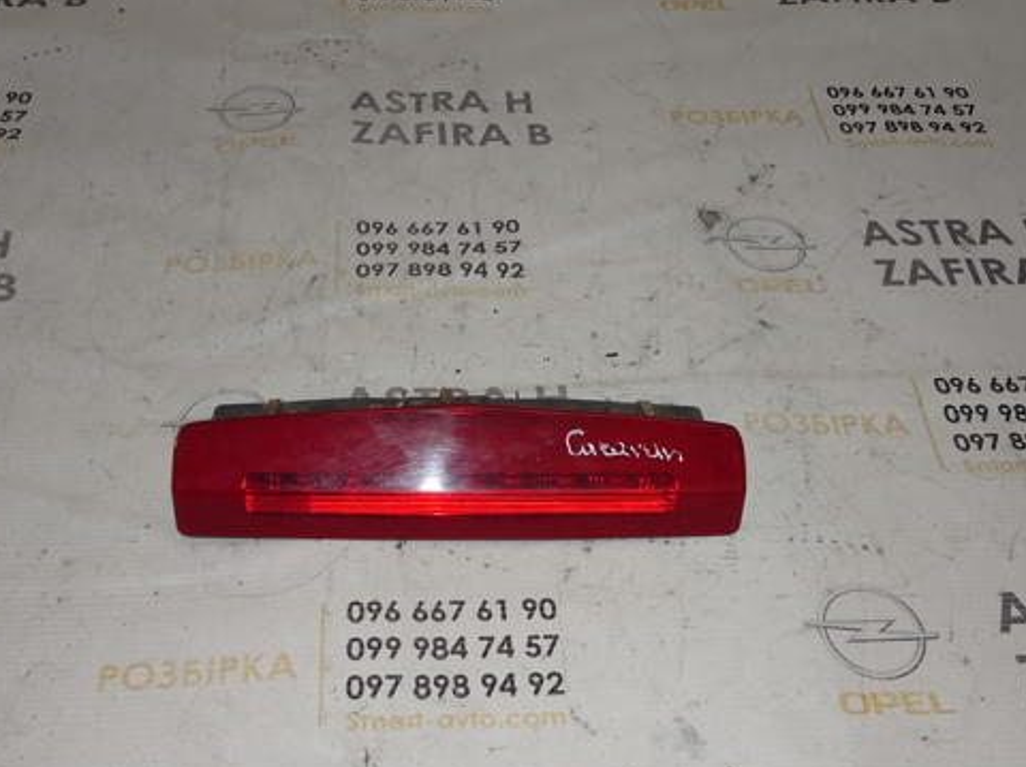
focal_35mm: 40
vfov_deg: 35.7
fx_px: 1184
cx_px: 485
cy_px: 471
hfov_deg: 46.8
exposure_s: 1/30
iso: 200
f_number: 4
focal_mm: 5.09
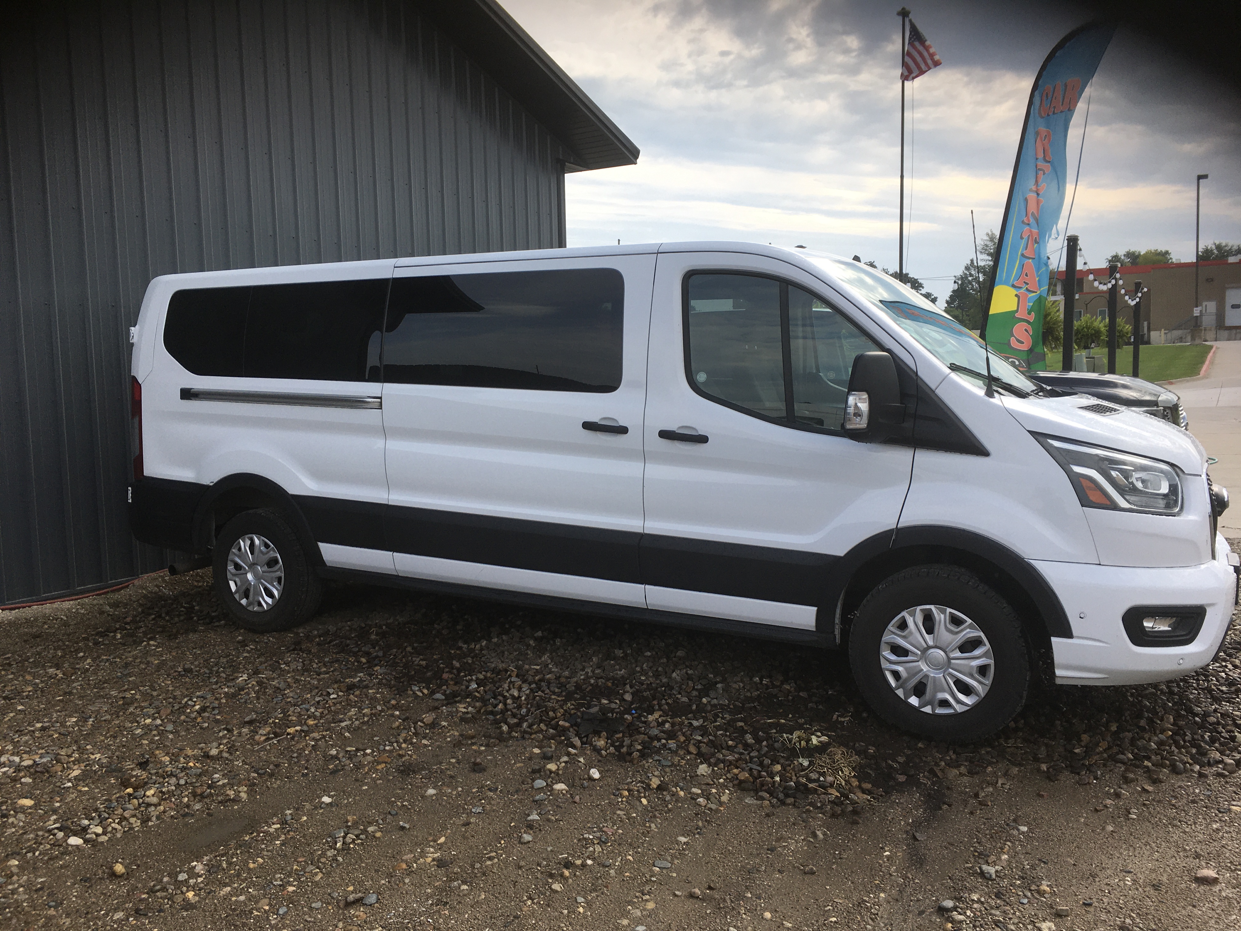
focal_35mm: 29
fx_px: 1040
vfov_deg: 48.2
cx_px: 620
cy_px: 466
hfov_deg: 61.7
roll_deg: +1.5
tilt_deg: -5.4
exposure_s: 1/754
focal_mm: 4.15
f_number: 2.2
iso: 25
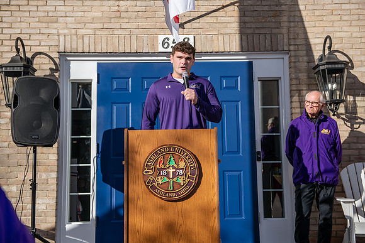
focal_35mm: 50
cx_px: 182
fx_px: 507
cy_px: 122
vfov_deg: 27.0
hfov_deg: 39.6
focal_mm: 50
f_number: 4
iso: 80
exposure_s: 1/640
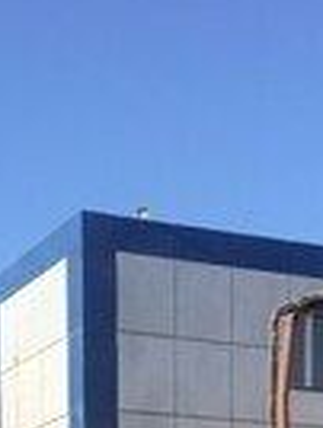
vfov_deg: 15.7
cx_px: 106
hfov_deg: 13.9
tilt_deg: -1.2
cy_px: 770
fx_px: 1327
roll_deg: -0.3
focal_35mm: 107
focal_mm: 4.15
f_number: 2.2
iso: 25
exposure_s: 1/641
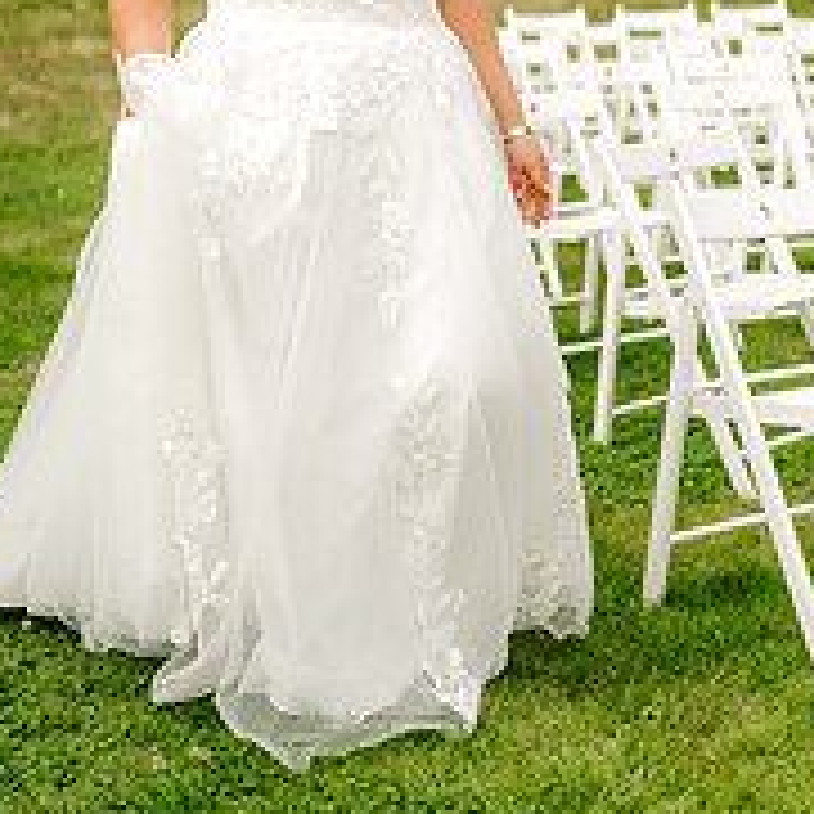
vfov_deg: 22.7
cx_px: 472
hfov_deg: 23.3
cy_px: 54
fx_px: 1969
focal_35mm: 74
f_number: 1.4
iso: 100
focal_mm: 35
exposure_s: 1/6400
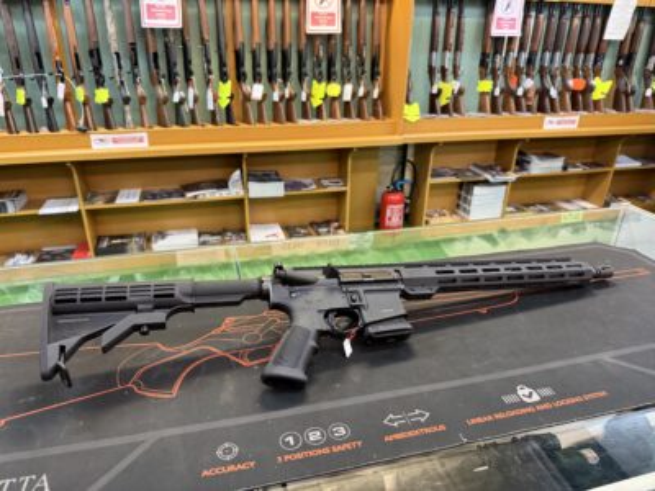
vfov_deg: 56.8
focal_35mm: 24
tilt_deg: -23.1
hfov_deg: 71.6
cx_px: 328
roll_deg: -2.2
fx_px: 454
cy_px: 246
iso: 250
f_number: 1.78
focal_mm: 6.76
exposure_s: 1/50
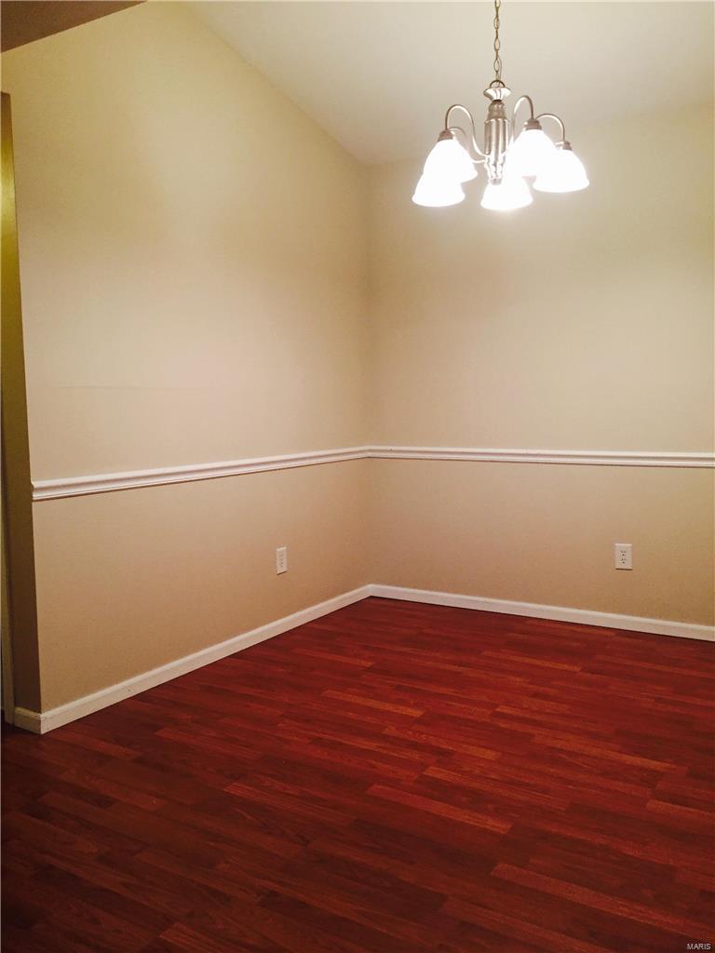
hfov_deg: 48.2
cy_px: 476
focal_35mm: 29
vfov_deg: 61.7
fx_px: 799
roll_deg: +0.9
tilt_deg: -6.5
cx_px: 358
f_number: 2.2
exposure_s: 1/30
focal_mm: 4.15
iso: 160
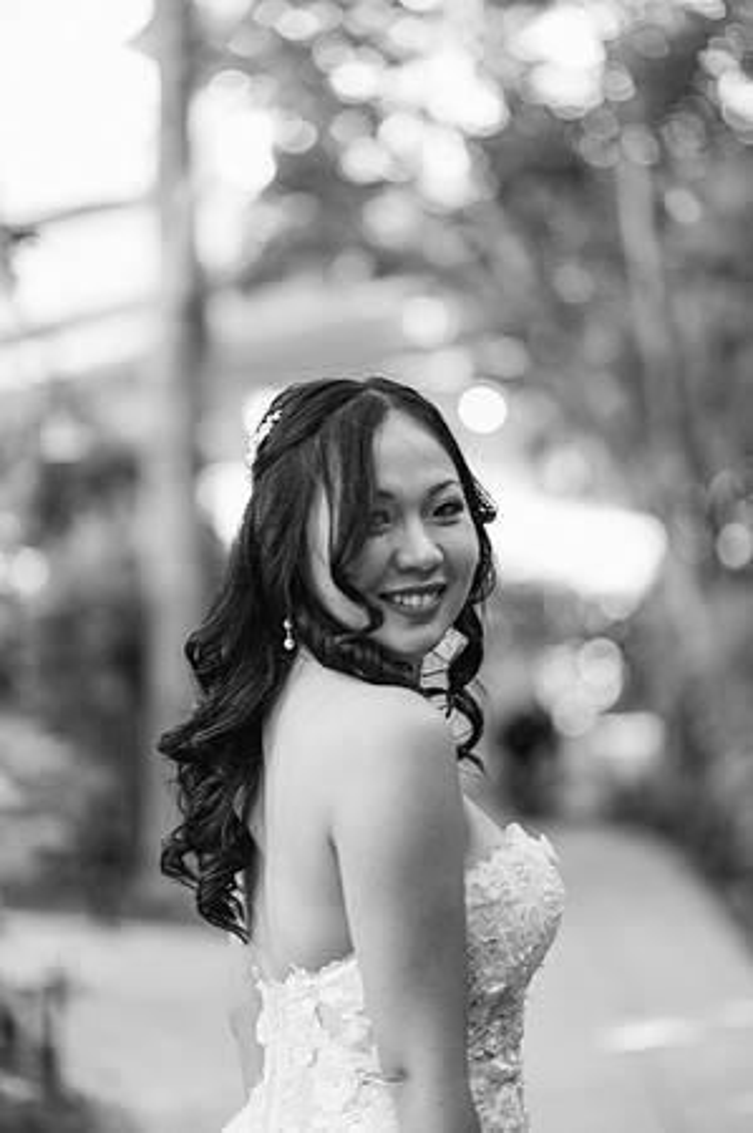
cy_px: 566
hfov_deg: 16.0
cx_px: 376
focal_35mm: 85
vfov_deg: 23.9
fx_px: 2673
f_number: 2
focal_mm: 85
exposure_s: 1/125
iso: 100
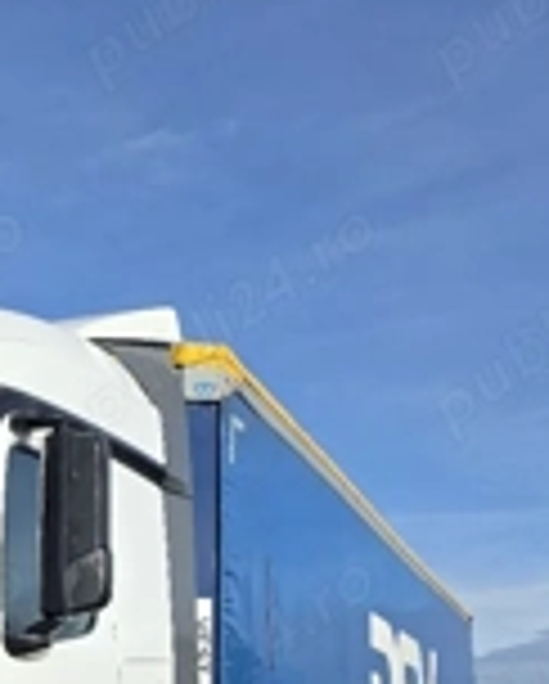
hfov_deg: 24.4
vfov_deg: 29.3
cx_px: -32
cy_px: 724
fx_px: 1196
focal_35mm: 59
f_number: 1.7
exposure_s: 1/10000
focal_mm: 6.3
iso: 80
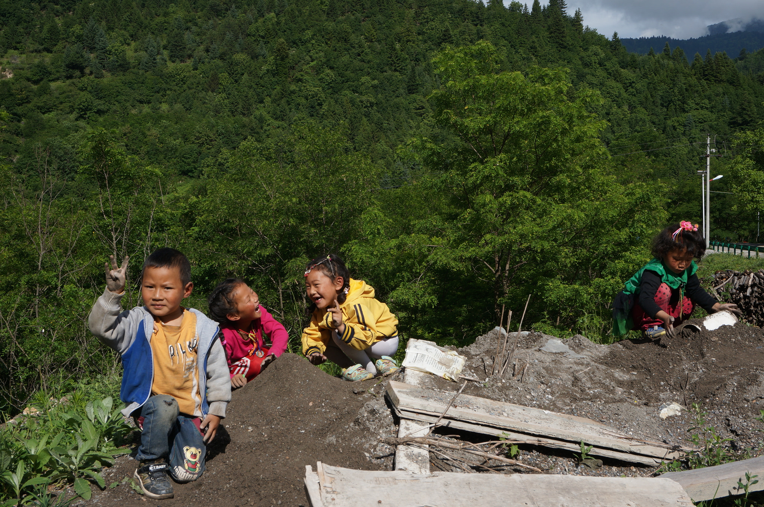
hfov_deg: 45.0
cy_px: 254
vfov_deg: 30.8
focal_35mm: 44
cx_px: 382
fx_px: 922
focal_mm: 29
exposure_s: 1/160
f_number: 13
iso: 100
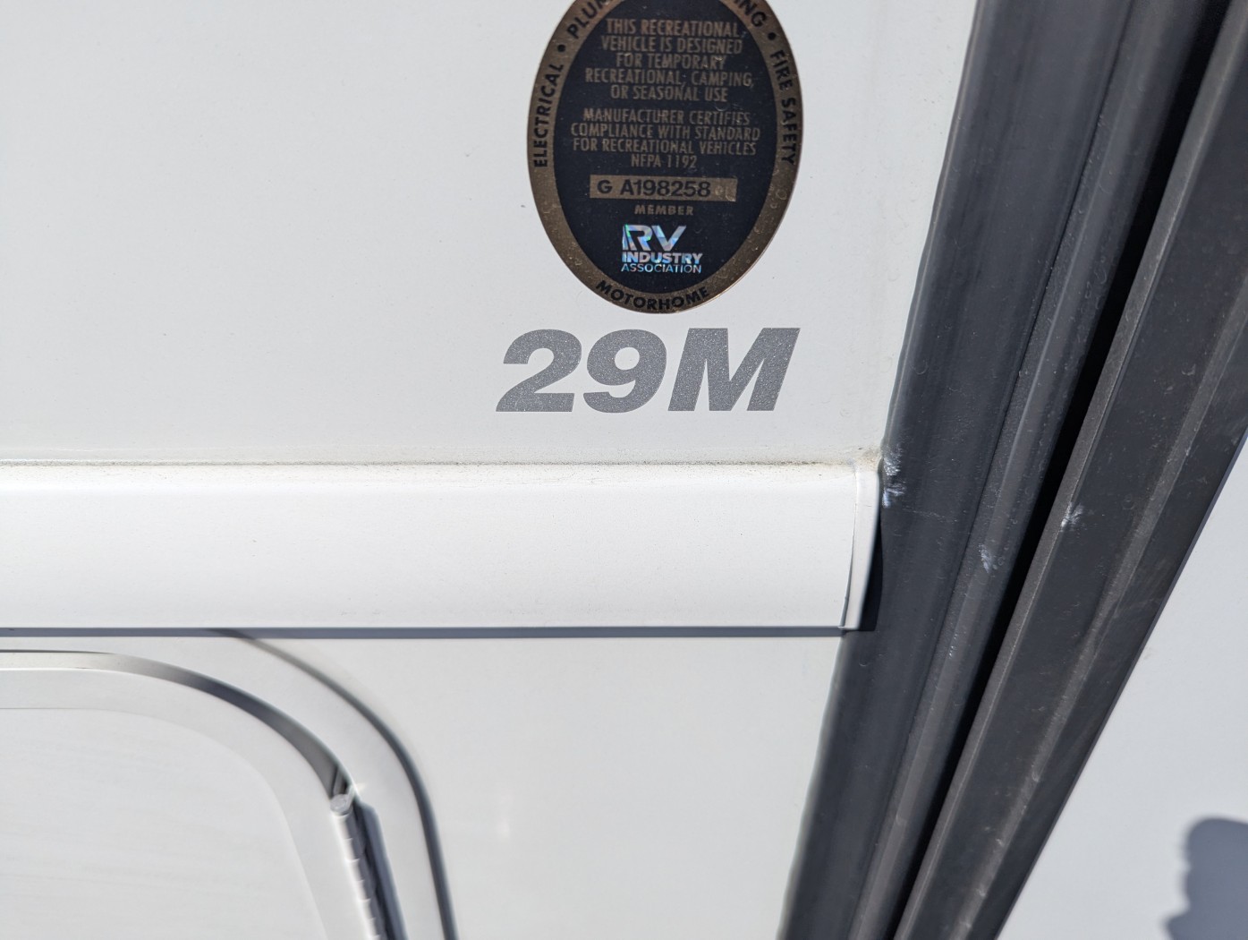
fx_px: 866
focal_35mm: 24
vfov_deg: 56.9
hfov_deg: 71.5
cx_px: 624
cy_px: 470
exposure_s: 1/2513
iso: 77
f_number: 1.85
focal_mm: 6.81
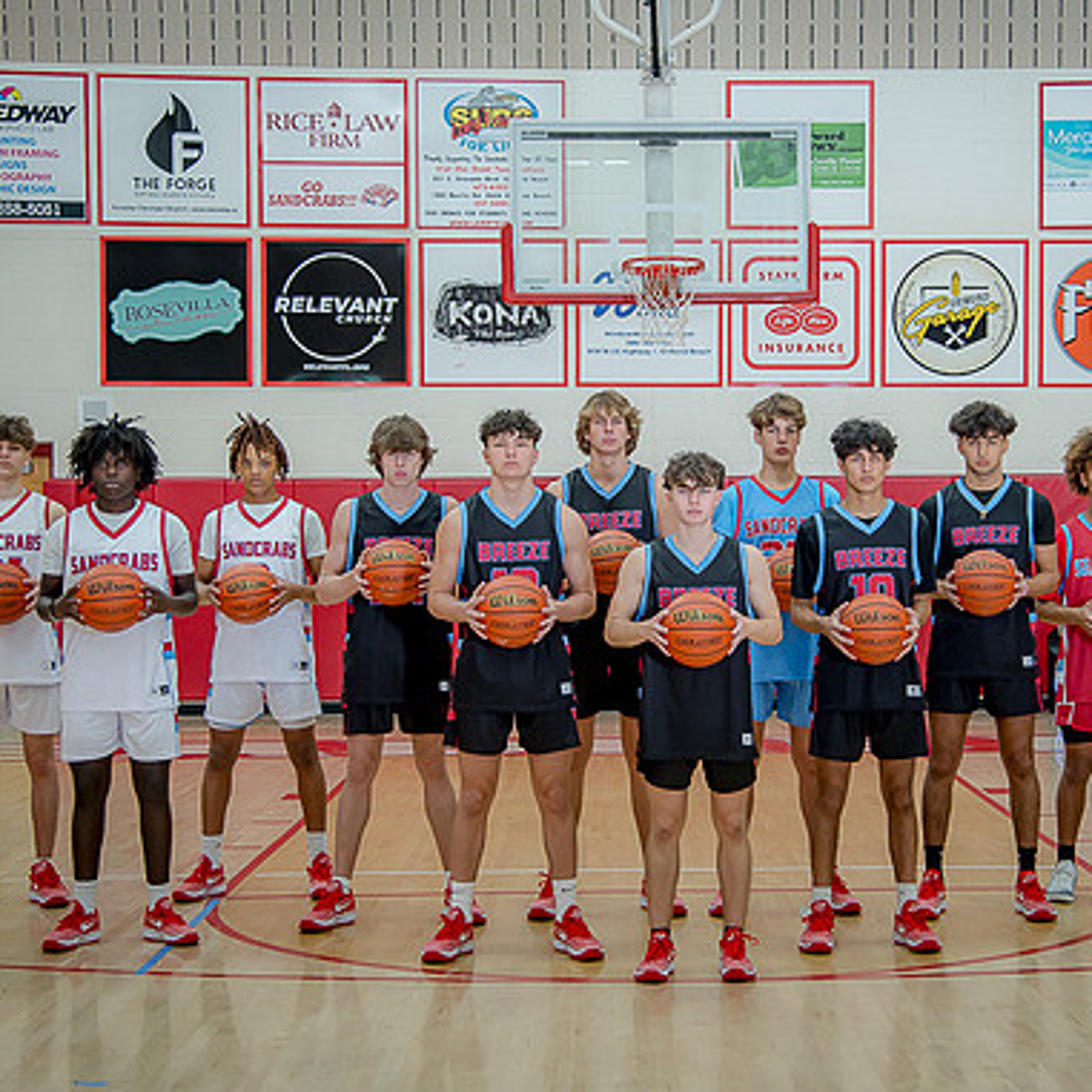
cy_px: 549
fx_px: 2284
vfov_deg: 26.9
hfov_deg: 26.8
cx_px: 665
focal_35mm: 64
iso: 800
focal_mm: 46
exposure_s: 1/250
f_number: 4
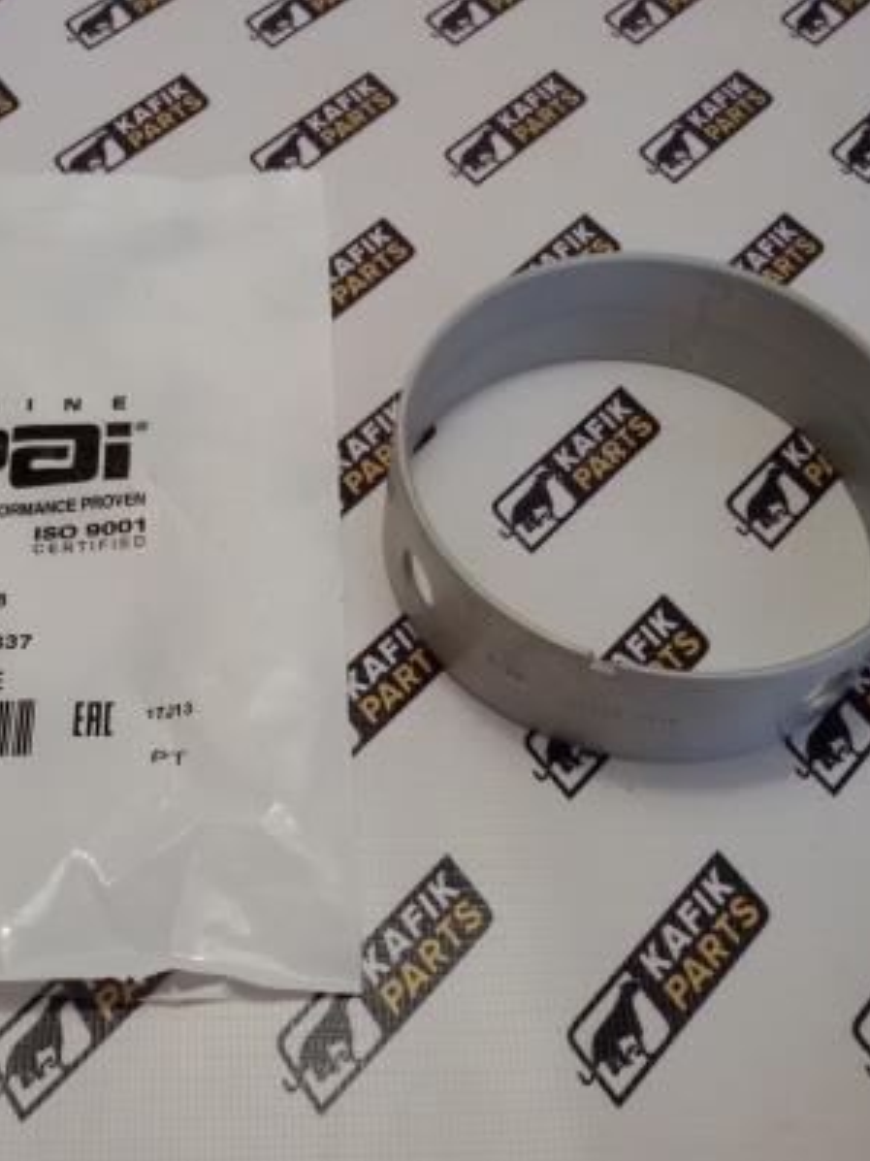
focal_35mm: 42
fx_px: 1408
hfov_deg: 33.8
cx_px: 244
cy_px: 586
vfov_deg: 44.8
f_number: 2.4
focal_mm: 2.93
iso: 64
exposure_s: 1/120
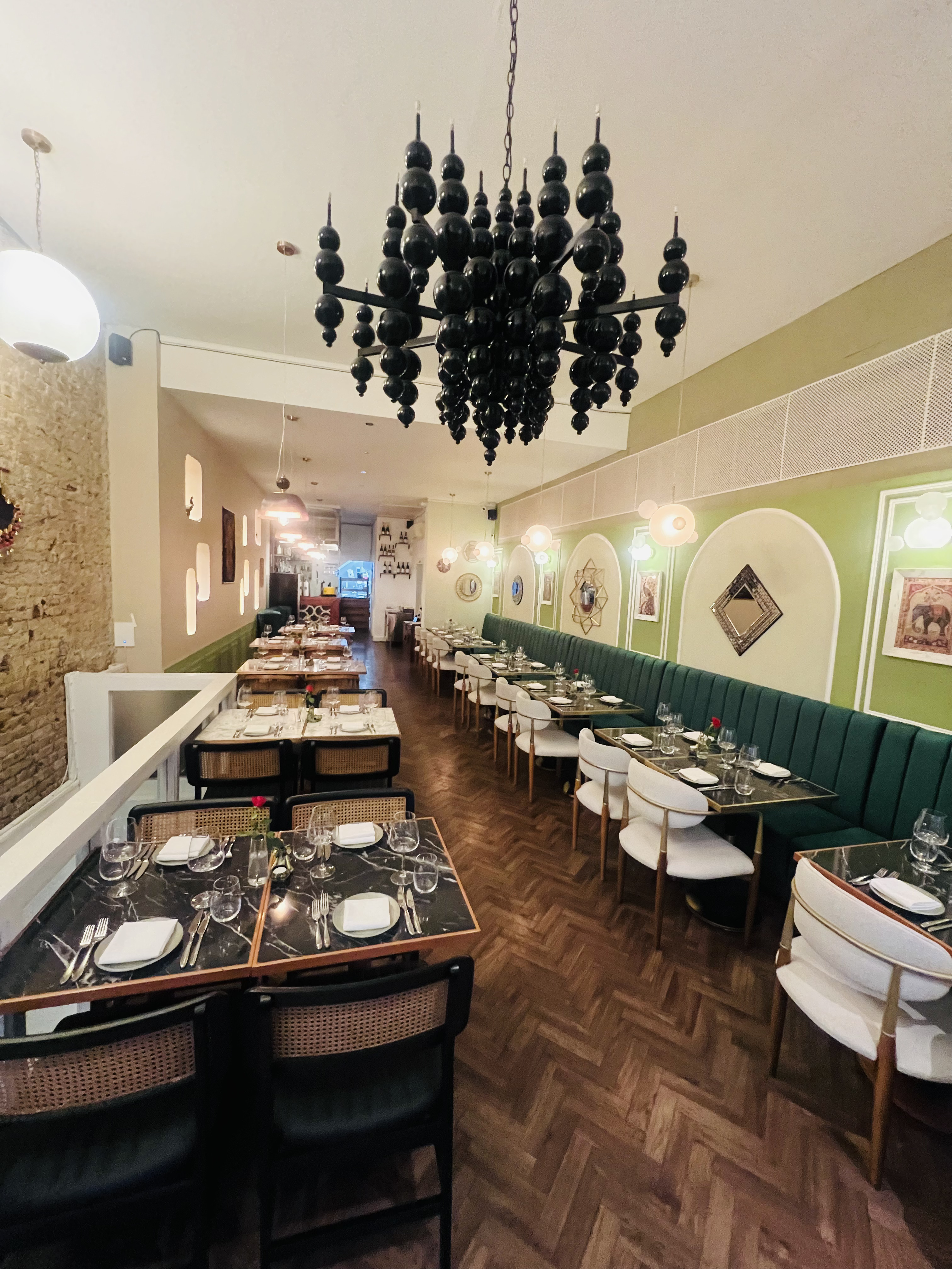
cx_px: 476
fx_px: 477
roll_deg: -2.0
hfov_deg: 89.9
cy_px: 634
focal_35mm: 13
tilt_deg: -3.3
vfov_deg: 106.2
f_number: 1.8
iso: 640
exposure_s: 1/50
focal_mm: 1.57
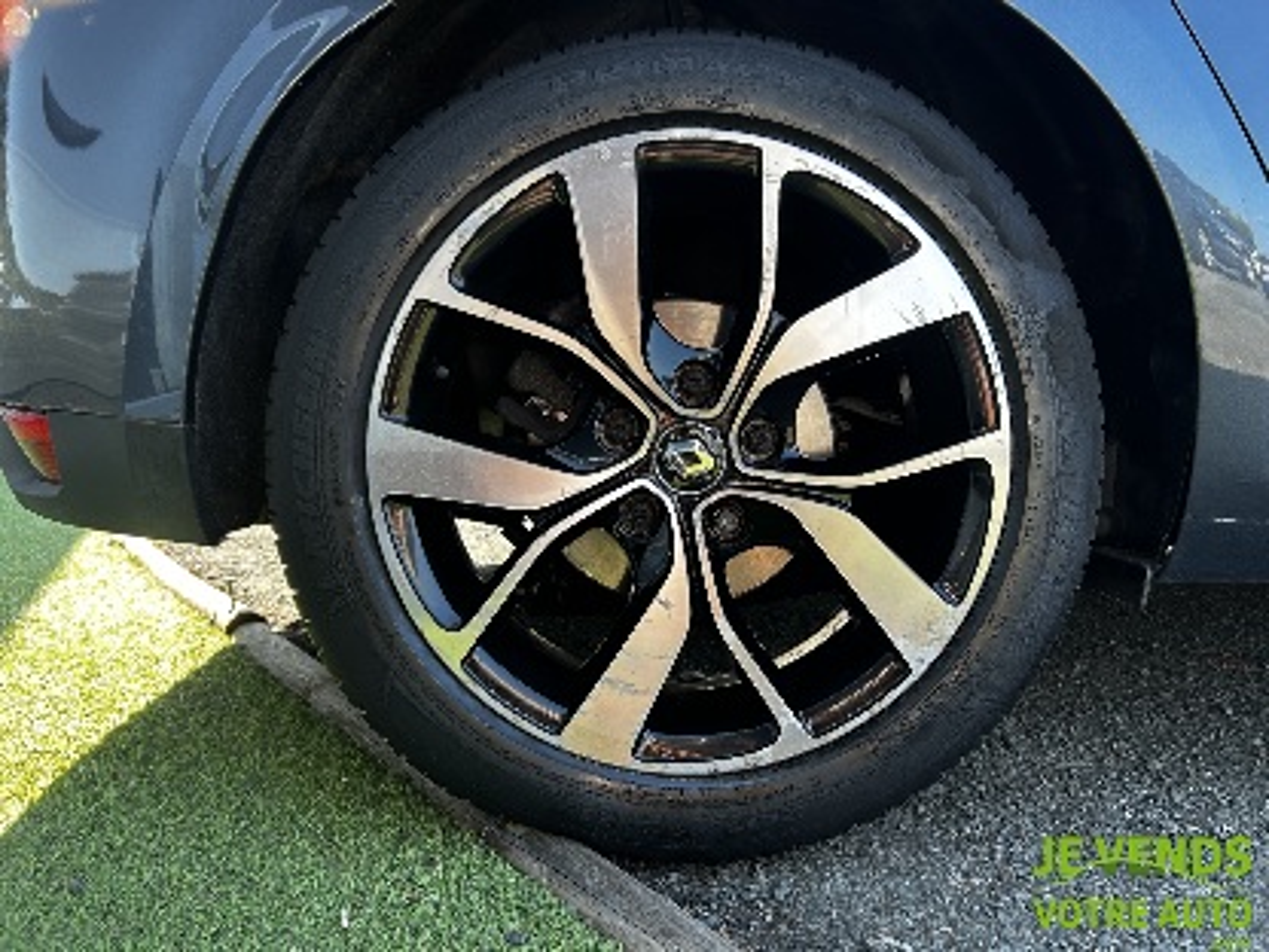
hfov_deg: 67.3
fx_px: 953
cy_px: 476
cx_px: 634
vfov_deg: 53.1
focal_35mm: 26
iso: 40
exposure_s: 1/207
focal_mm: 5.7
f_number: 1.5
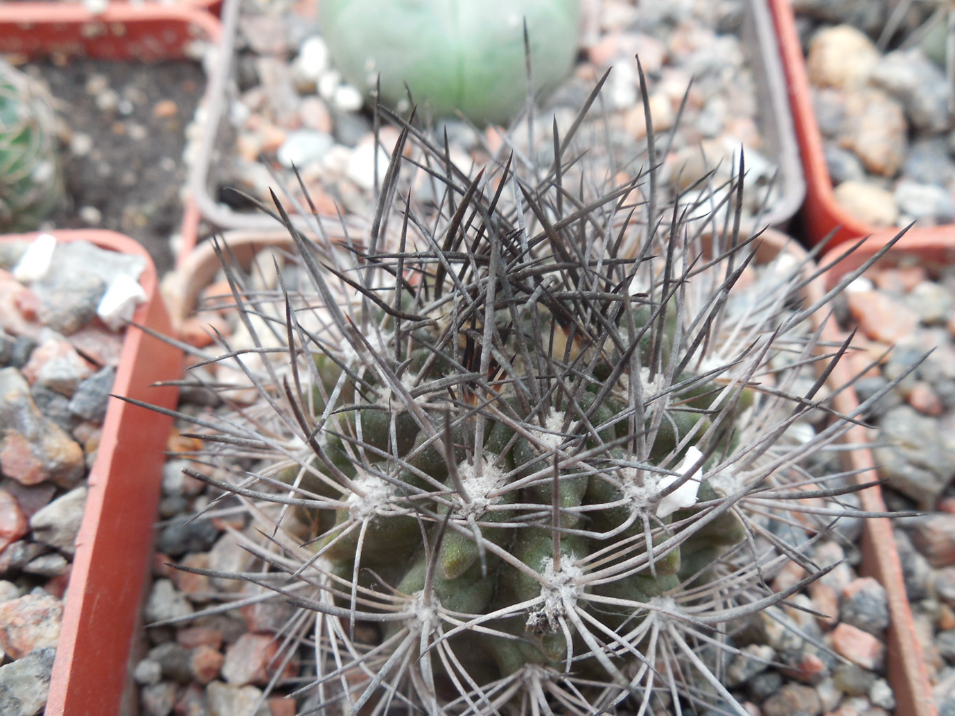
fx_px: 993
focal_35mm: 36
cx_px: 448
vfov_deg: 39.6
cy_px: 410
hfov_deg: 51.3
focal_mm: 5.6
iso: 125
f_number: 3.6
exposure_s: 1/30
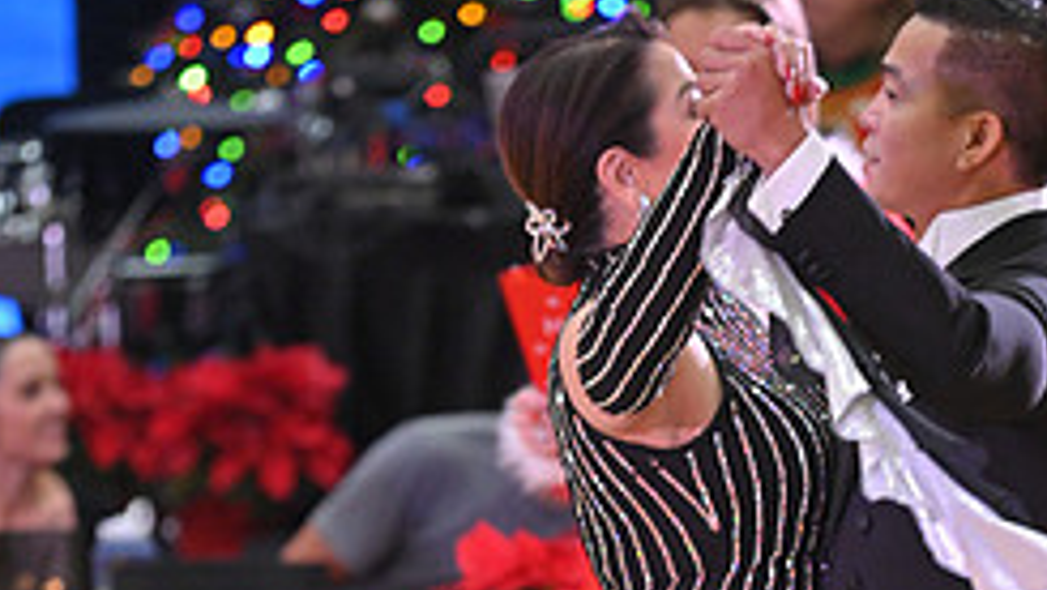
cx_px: 682
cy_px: 765
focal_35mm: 458
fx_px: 12719
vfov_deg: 2.7
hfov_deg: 4.7
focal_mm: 185
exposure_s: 1/400
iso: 3200
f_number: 4
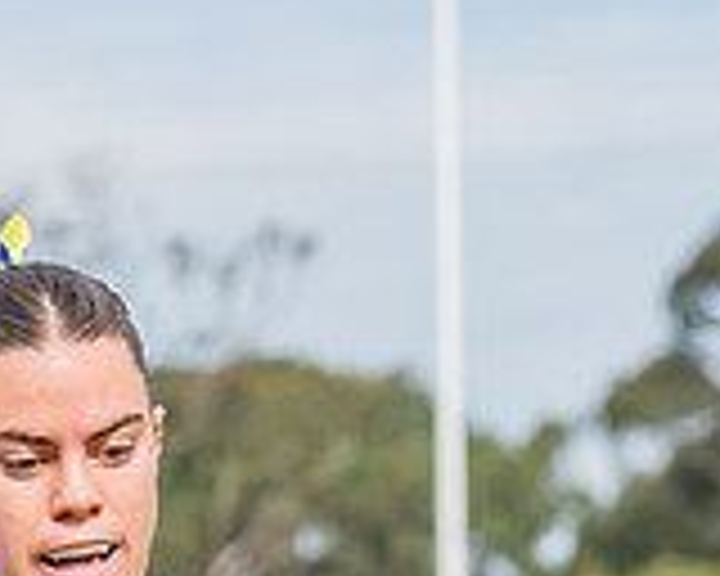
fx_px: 15066
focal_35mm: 707
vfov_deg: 2.2
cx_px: 1114
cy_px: 945
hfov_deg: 2.7
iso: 800
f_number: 10
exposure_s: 1/1250
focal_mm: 170
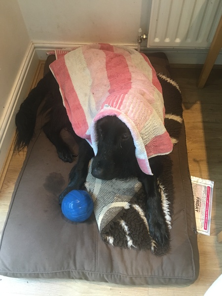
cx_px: 111
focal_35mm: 29
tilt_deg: -58.4
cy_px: 148
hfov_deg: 48.2
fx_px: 248
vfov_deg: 61.7
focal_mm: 4.15
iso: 160
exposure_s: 1/33
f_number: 2.2
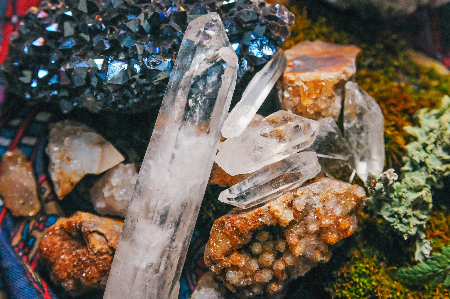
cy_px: 150
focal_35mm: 75
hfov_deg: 27.0
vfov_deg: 18.1
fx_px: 936
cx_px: 225
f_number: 5
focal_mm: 50
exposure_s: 1/40
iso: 800
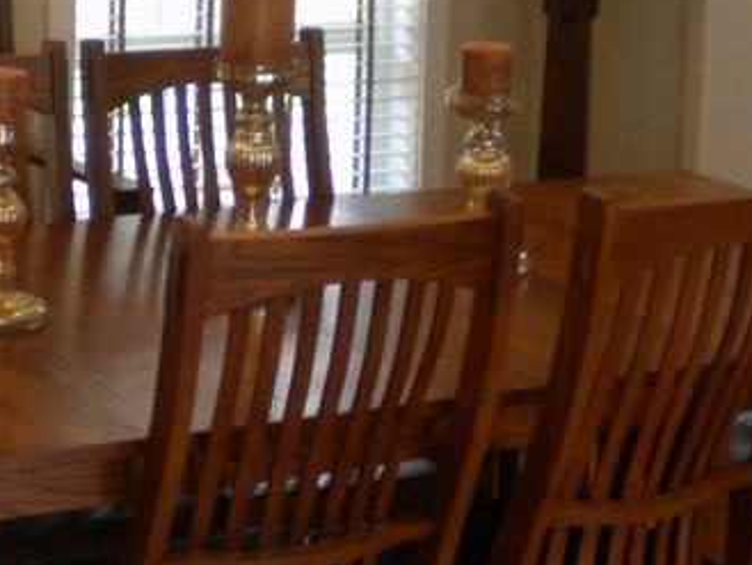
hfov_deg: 17.9
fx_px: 2369
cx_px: 199
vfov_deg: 13.3
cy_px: -50
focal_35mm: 109
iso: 193
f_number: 3.1
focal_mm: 6.3
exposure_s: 1/37.4
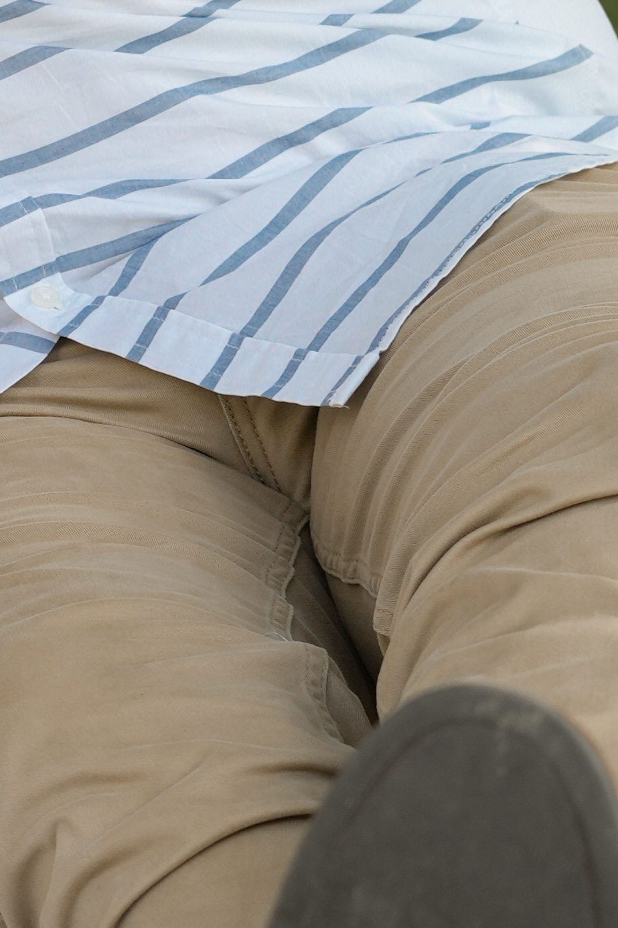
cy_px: -325
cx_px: -861
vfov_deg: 8.0
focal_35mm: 253
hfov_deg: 5.3
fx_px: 6516
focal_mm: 50
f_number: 4.5
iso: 100
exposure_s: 1/320
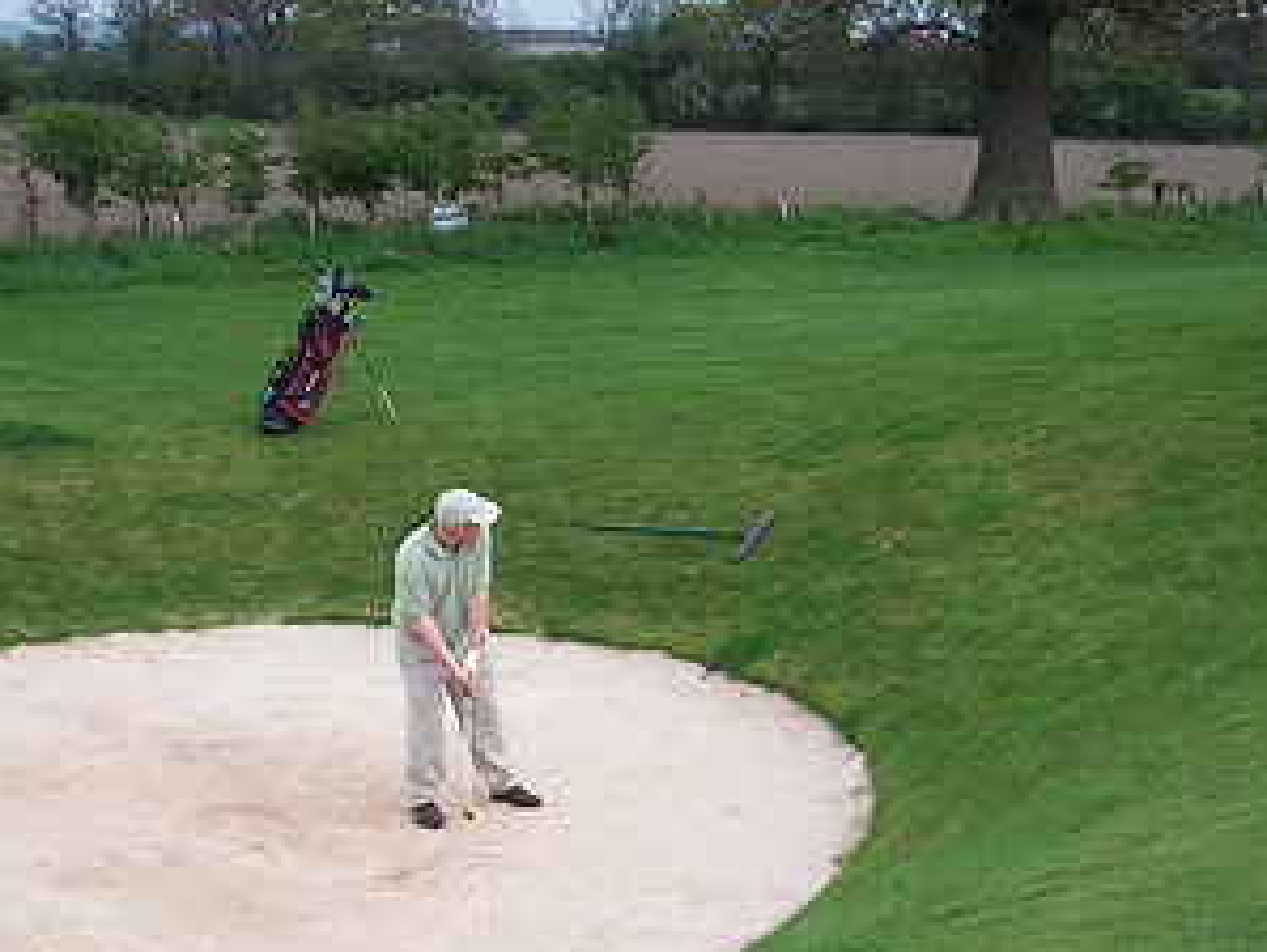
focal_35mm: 72
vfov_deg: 20.2
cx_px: 714
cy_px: 805
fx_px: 2637
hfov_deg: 27.0
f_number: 2.8
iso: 80
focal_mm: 6.2
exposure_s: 1/537
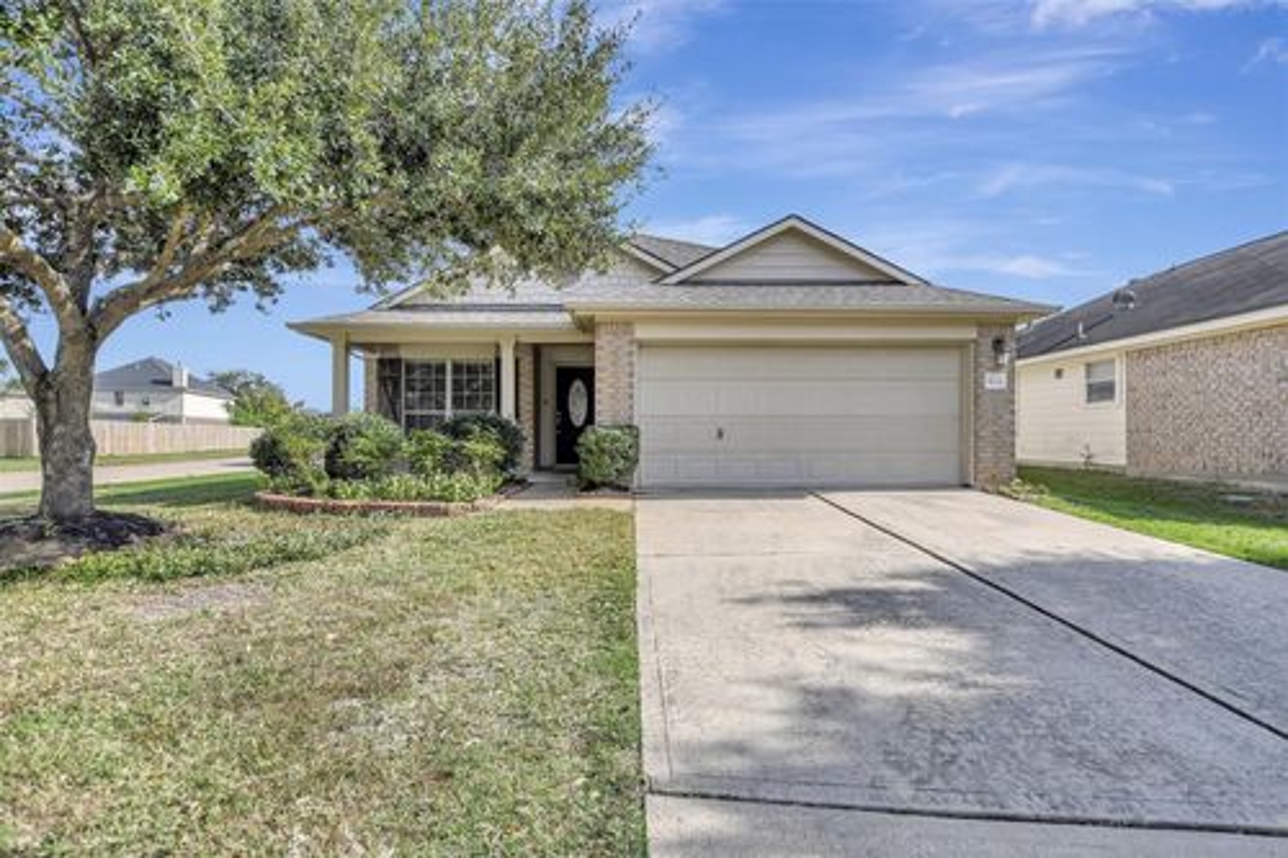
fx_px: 572
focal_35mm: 16
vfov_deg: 73.7
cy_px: 429
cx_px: 644
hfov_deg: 96.8
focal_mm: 11
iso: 100
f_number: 4.5
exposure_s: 1/640
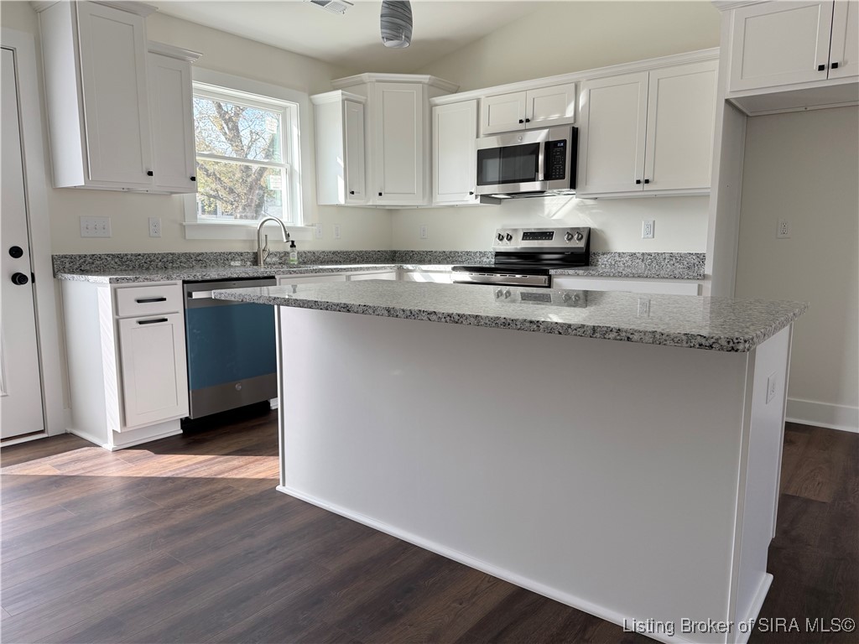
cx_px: 430
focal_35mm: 24
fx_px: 596
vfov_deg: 56.8
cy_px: 322
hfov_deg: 71.6
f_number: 1.78
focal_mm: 6.76
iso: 100
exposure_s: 1/381
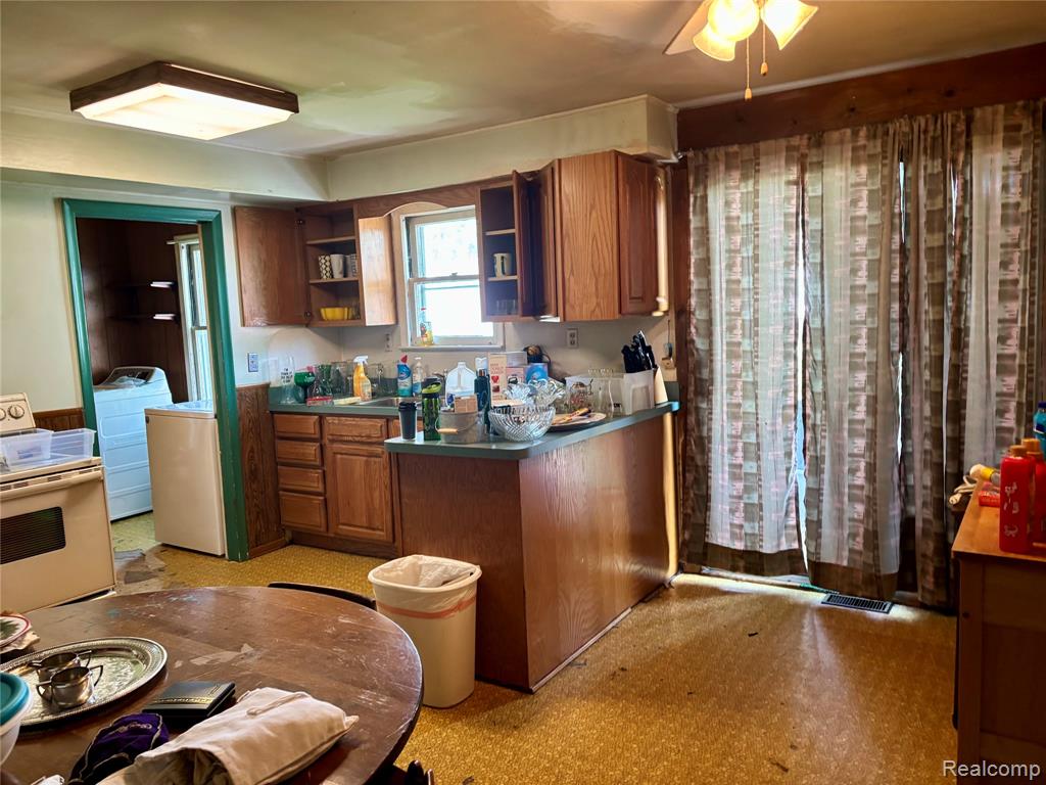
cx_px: 523
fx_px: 786
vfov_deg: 53.1
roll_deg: +1.9
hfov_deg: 67.3
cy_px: 392
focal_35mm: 26
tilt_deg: -5.2
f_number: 1.6
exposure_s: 1/60
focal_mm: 5.96
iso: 400
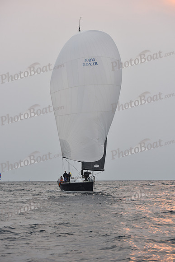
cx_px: 88
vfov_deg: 21.5
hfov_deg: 14.4
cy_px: 131
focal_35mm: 95
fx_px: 692
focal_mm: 95
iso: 250
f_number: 5
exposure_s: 1/1000
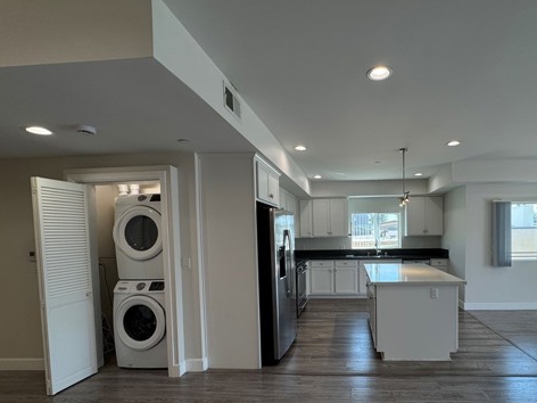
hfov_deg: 82.9
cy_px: 247
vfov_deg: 67.8
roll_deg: +1.0
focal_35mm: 19
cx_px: 339
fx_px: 295
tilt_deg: -2.4
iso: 64
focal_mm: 2.22
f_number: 2.2
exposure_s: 1/120
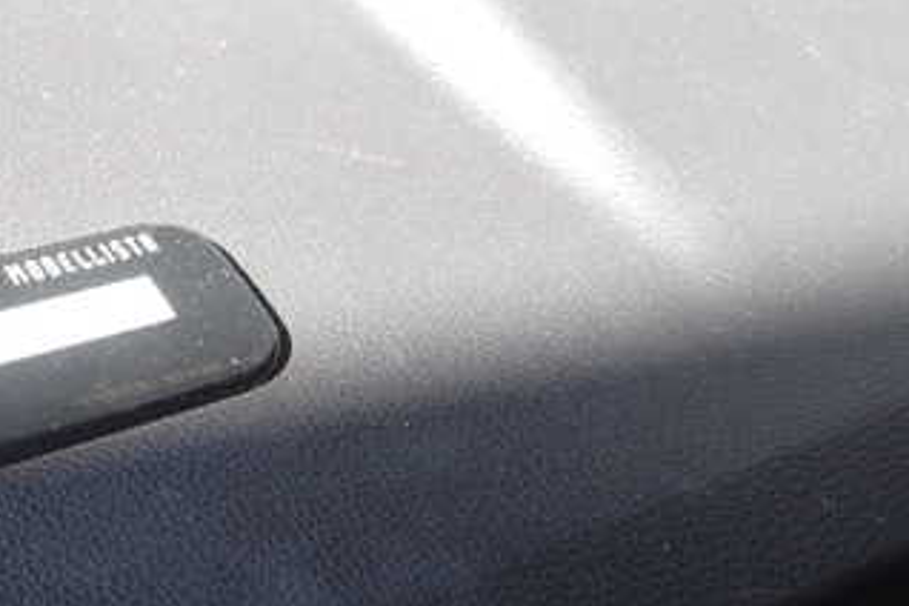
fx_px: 1237
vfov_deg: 27.5
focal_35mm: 49
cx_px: 77
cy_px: 360
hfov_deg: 37.5
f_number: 2.8
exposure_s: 1/80
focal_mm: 4.5
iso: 100
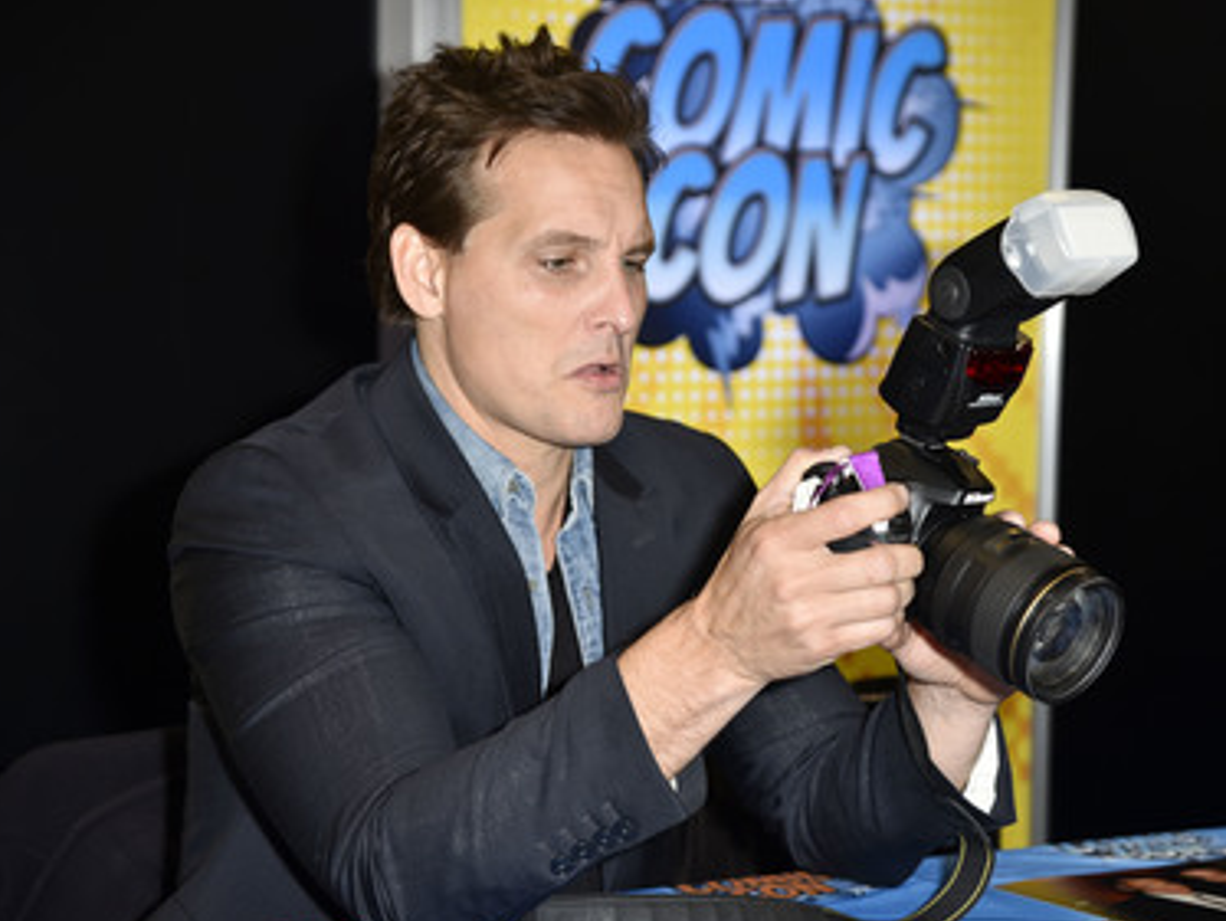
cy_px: 485
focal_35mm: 81
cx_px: 713
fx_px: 2871
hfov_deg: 24.1
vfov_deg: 18.2
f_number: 4.5
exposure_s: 1/160
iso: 400
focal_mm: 70
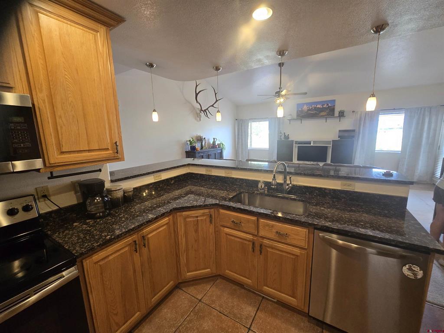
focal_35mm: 13
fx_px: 167
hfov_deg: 106.2
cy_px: 166
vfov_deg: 89.9
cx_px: 222
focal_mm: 2.2
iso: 250
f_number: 2.2
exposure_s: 1/60
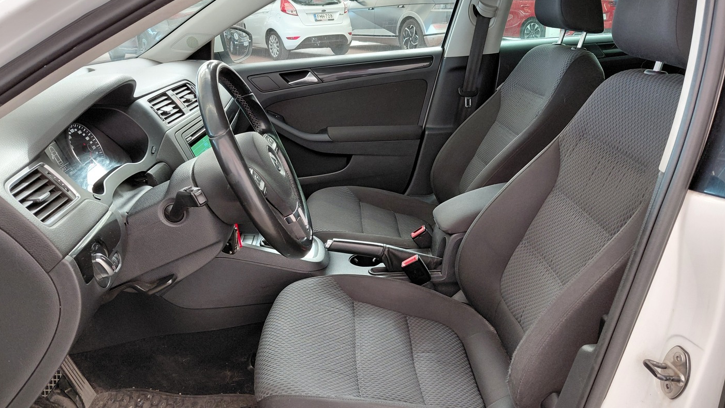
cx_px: 368
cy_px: 215
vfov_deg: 41.5
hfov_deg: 67.9
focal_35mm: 28
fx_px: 538
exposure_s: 1/100
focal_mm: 4.69
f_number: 1.8
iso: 250
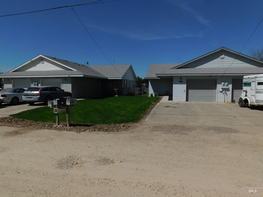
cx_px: 132
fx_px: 182
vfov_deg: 56.8
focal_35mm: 24
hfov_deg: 71.6
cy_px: 98
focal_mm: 4.1
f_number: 6
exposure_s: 1/1500
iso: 125
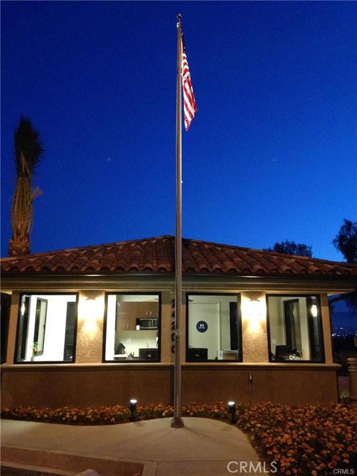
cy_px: 238
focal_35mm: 33
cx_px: 178
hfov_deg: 42.9
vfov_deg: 55.4
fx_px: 454
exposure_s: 1/15
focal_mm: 4.12
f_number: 2.4
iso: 800
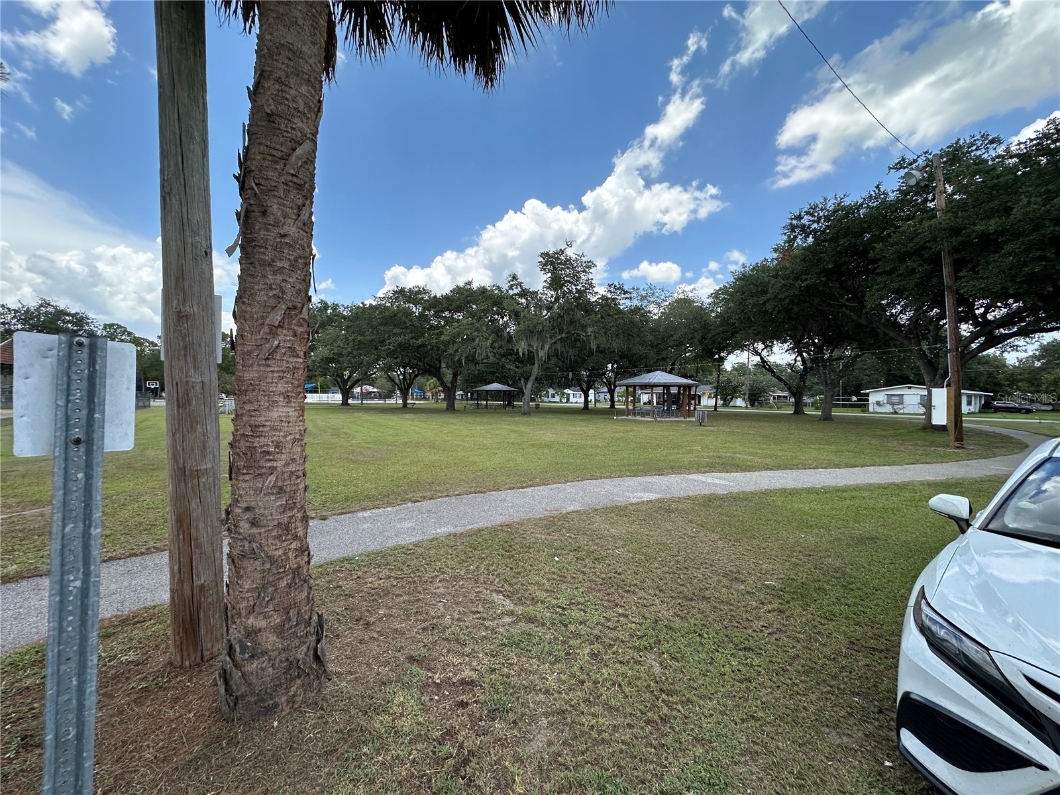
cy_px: 398
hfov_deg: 102.1
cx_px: 530
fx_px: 429
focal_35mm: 14
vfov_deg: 85.7
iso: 40
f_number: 2.2
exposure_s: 1/895
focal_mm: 2.22
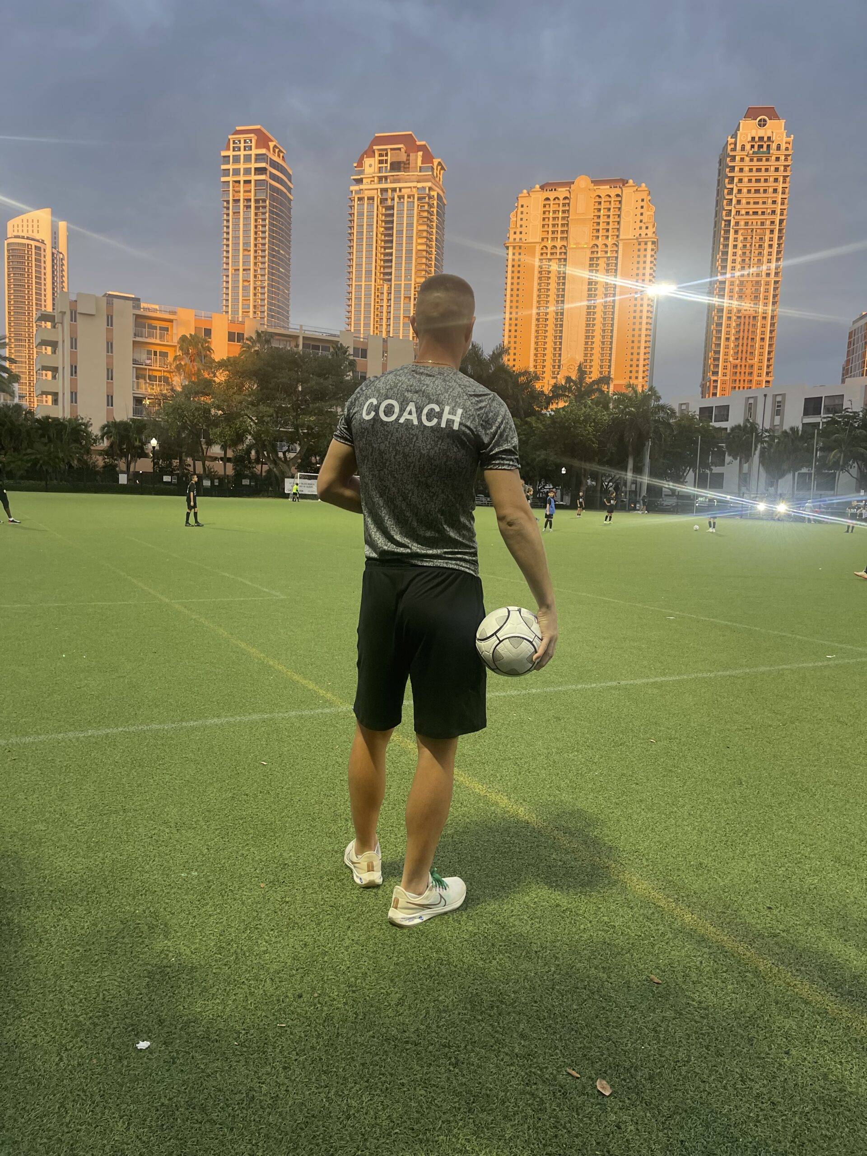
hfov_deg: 54.9
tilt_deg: -5.7
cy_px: 578
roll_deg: -1.2
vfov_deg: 69.4
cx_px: 434
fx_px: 835
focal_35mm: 25
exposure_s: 1/112
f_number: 1.6
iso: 125
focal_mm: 5.1
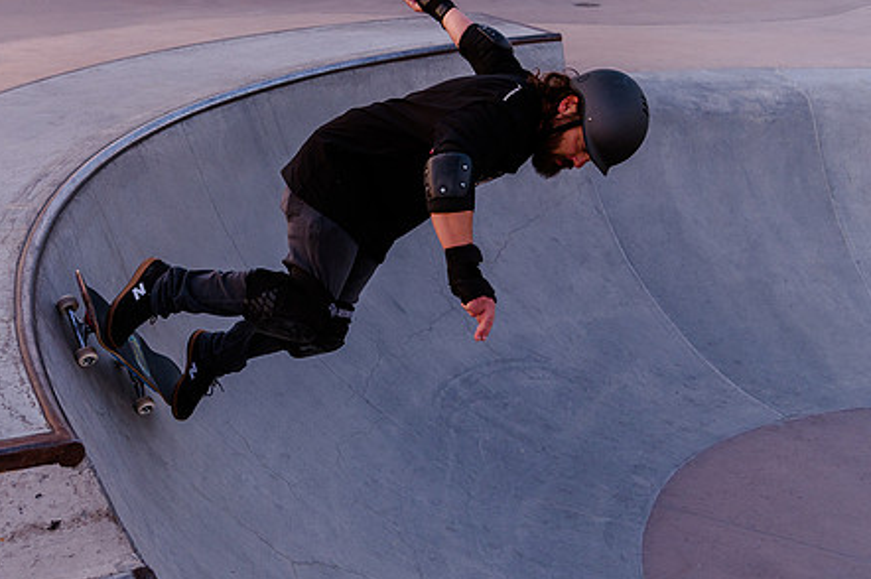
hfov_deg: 38.2
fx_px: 1233
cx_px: 257
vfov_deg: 26.4
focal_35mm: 51
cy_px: 279
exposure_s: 1/500
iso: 800
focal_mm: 34
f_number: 4
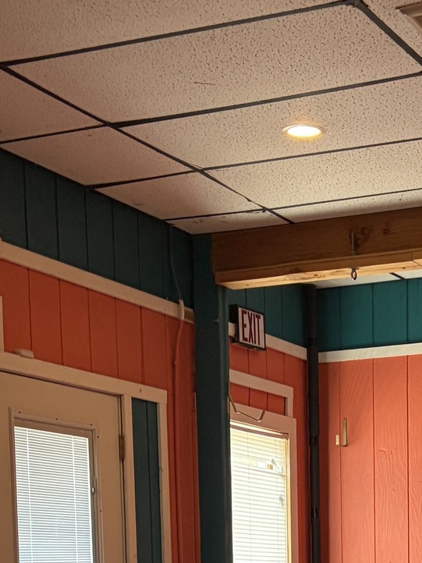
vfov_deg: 21.7
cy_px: 685
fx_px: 1350
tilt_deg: -4.8
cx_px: 339
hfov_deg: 17.6
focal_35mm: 83
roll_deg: +0.2
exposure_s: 1/120
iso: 250
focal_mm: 5.96
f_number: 1.6
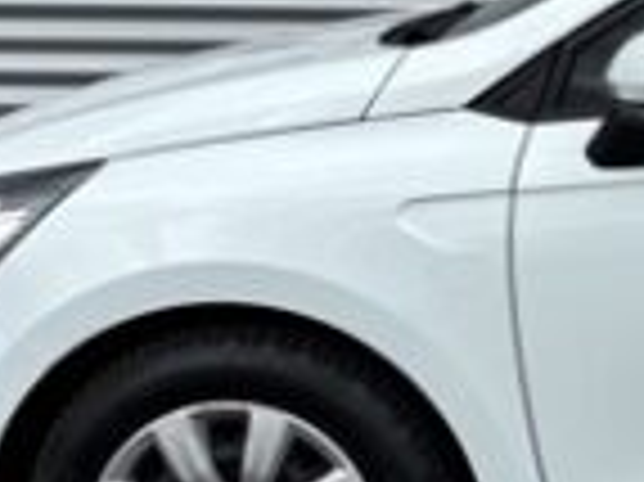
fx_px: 2602
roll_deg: -0.5
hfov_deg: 12.9
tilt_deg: -8.7
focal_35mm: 140
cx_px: 1117
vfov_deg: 10.6
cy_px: 203
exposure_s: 1/1477
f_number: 1.6
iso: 50
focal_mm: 5.96
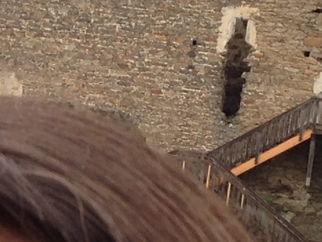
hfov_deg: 8.4
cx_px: -175
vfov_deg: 6.4
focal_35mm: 230
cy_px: 286
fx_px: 2139
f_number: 2.4
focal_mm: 4.13
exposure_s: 1/156
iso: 50
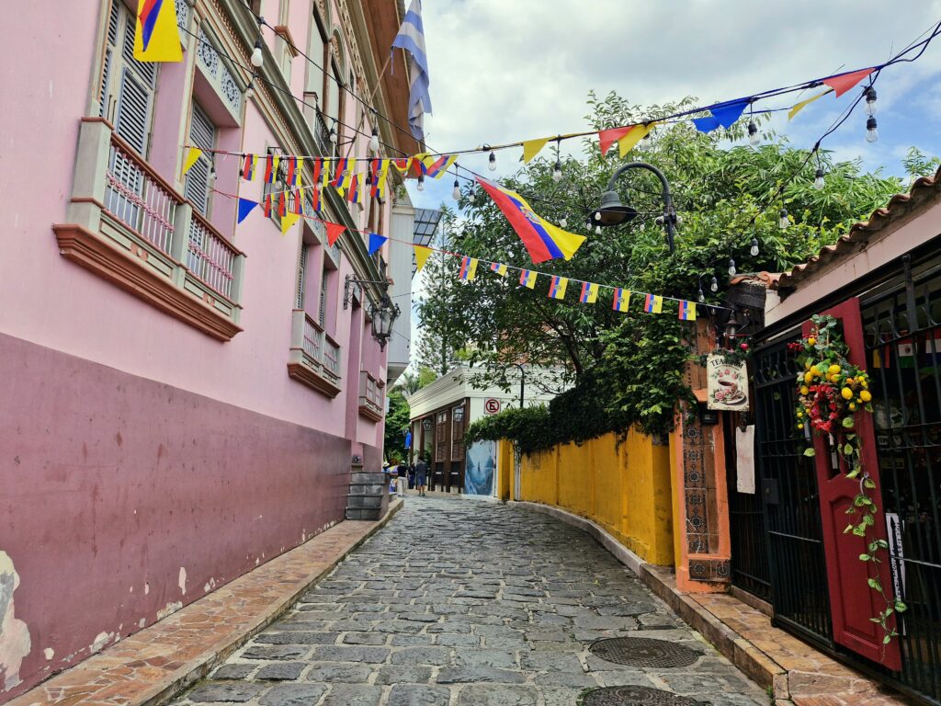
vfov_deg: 58.9
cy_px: 353
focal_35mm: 23
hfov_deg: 73.9
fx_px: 625
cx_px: 470
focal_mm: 5.54
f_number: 1.8
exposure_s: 1/1111
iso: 50
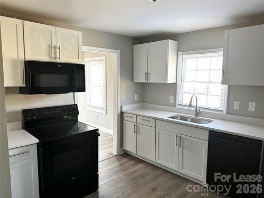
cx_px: 132
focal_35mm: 24
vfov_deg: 56.8
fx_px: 183
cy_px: 99
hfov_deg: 71.6
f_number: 1.78
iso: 250
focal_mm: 6.86
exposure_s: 1/111
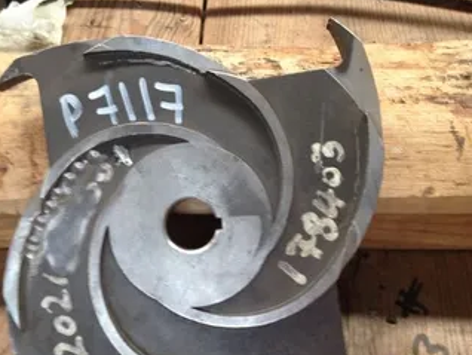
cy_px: 206
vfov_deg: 32.8
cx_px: 187
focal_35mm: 44
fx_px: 600
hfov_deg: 42.7
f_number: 2.4
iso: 100
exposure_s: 1/20
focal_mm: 4.28
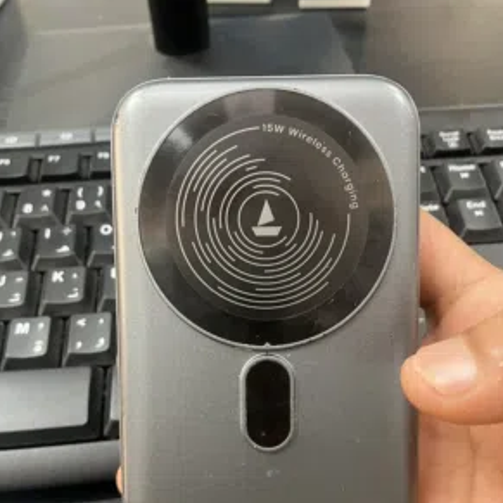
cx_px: 252
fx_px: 559
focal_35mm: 34
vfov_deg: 47.9
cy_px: 318
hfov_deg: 48.5
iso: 250
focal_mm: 3.99
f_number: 1.8
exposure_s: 1/60
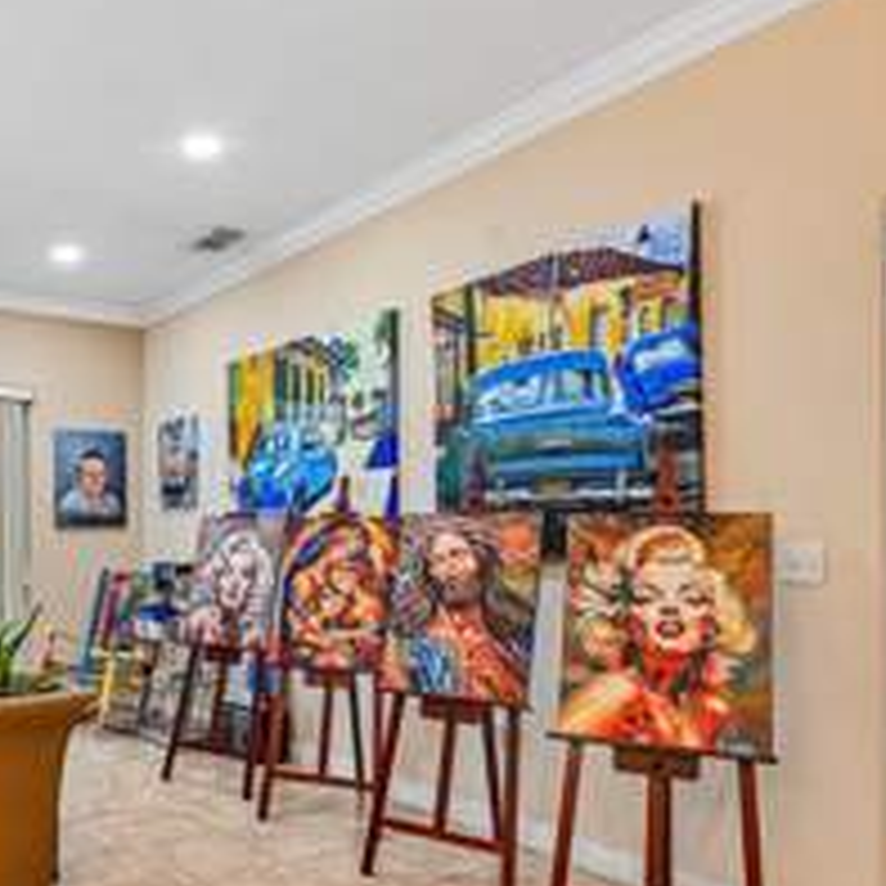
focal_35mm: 29
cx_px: 211
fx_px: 840
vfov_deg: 55.1
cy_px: 546
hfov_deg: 52.9
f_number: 6.3
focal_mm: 14
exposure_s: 1/13
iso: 250
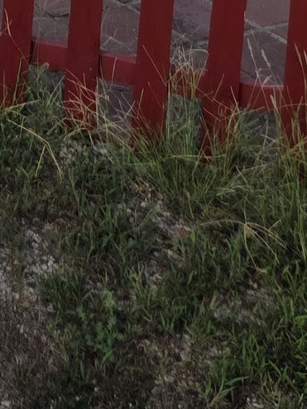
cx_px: -270
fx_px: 1266
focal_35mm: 107
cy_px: -467
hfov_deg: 12.5
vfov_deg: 14.4
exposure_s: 1/2105
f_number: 1.8
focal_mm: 5.4
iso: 80
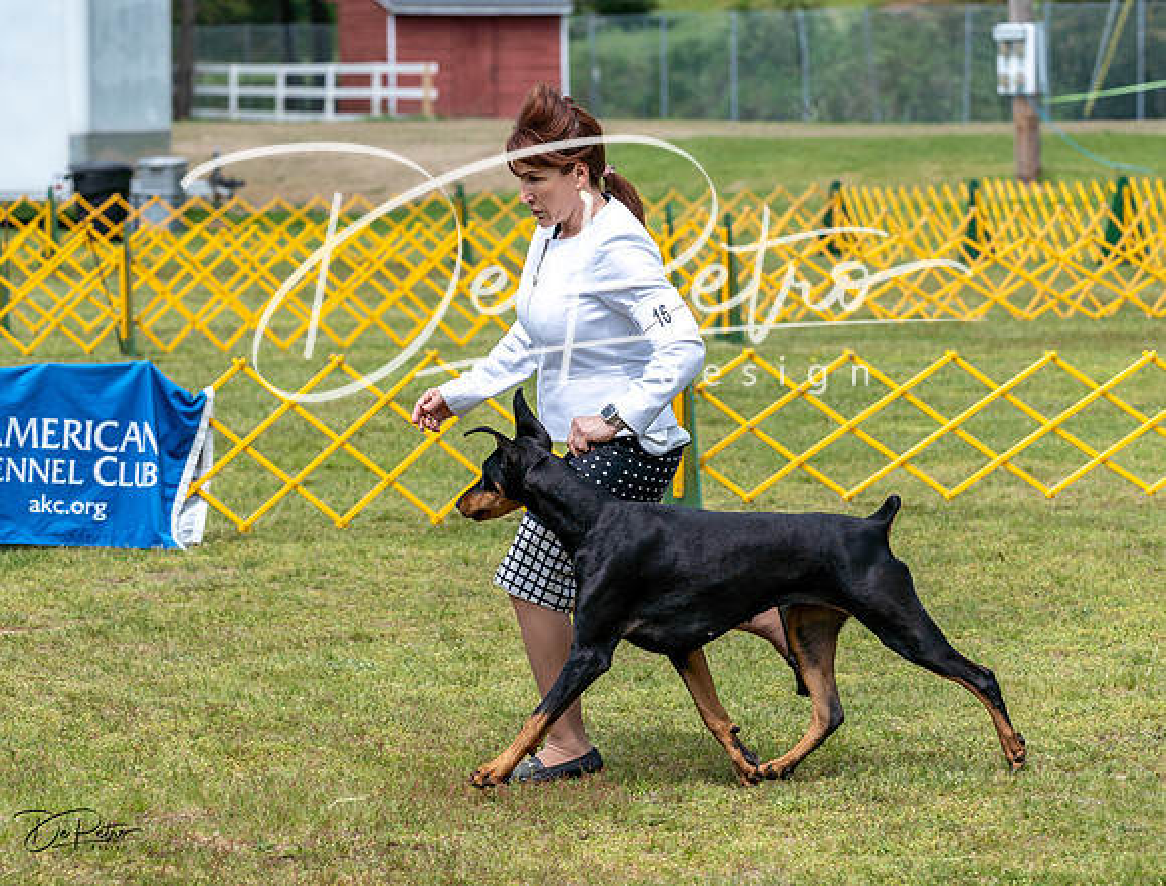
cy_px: 441
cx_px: 628
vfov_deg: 8.3
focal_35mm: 181
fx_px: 6131
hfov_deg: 10.9
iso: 100
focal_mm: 132
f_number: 5.6
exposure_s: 1/800
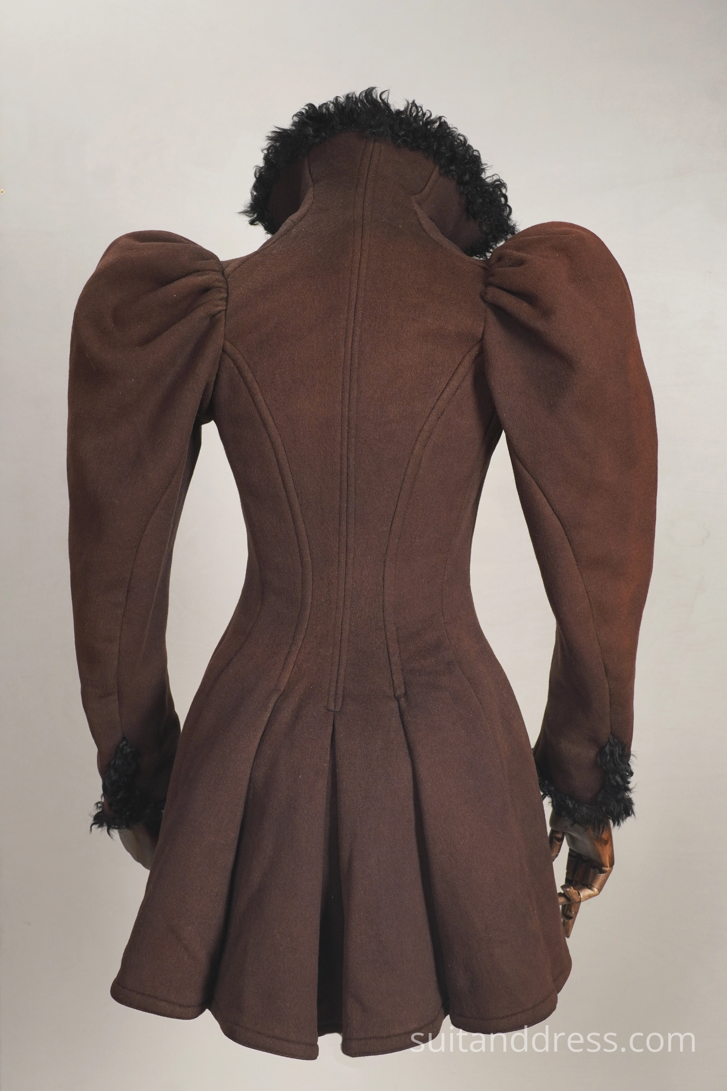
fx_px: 1454
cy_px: 546
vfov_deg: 41.1
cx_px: 364
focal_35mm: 48
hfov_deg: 28.1
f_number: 7.1
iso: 320
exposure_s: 1/25
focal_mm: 32
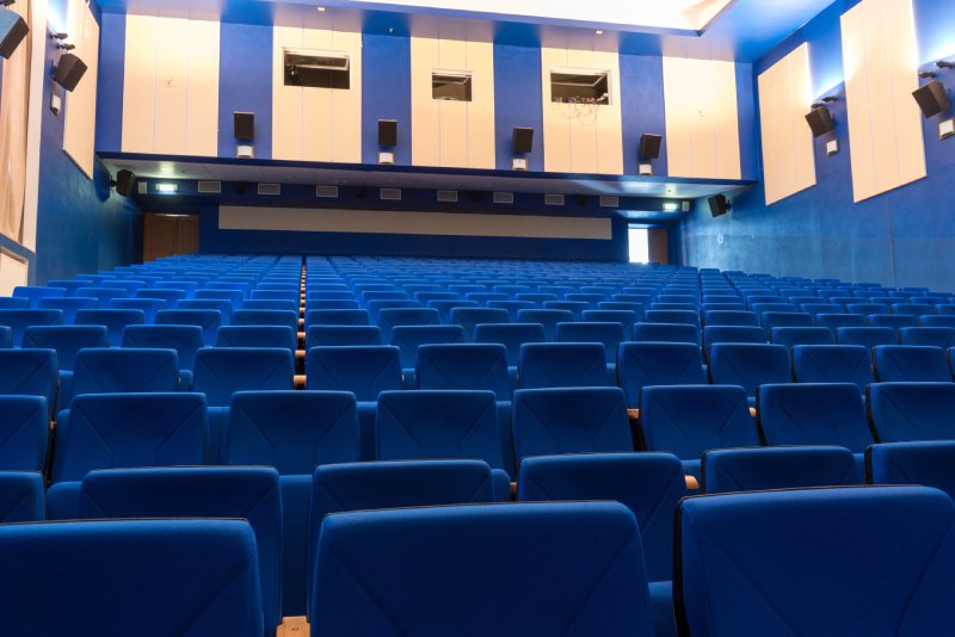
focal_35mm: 31
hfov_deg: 60.3
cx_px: 478
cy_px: 318
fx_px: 823
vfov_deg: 42.4
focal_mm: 31
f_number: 10
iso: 200
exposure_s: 8
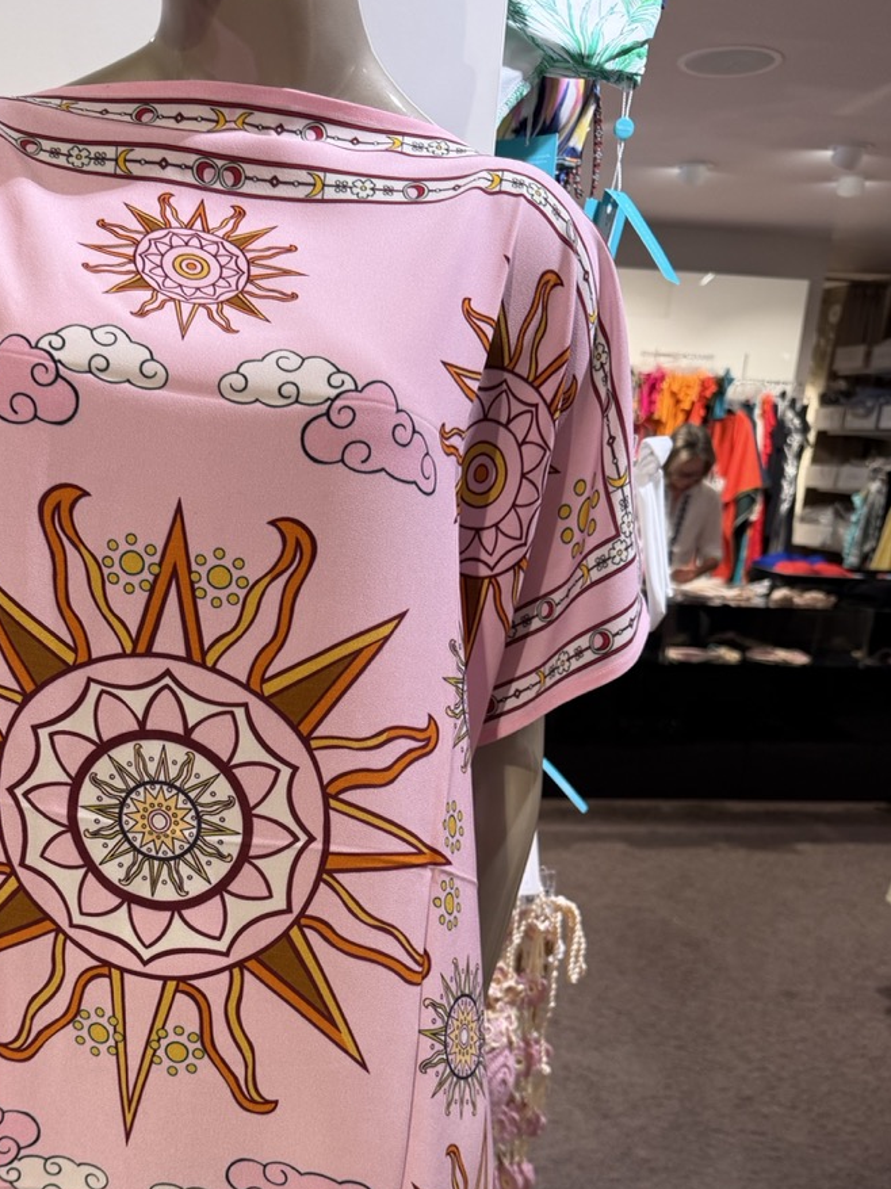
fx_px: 1202
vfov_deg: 50.9
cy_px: 860
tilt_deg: -18.1
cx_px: 242
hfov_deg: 39.8
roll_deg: -4.0
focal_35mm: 35
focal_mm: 6.76
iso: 80
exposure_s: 1/100
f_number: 1.78
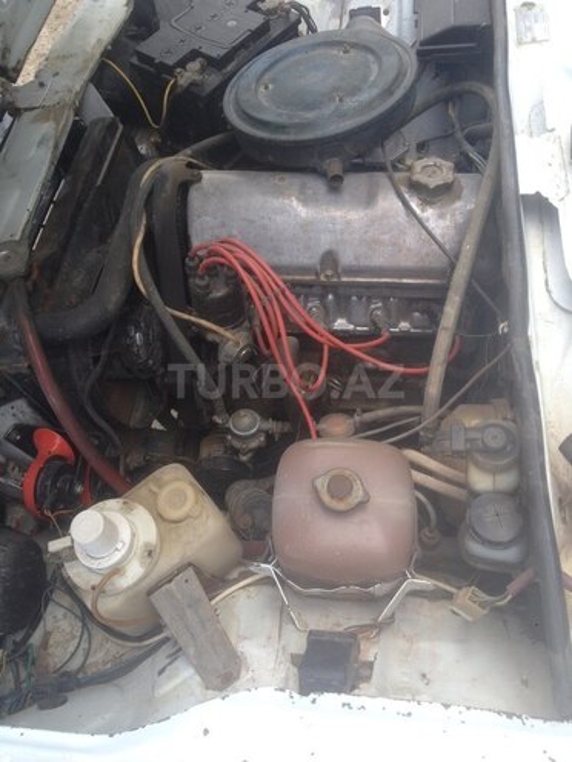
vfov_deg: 52.6
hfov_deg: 40.7
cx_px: 286
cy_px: 381
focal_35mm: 35
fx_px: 771
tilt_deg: -58.7
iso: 50
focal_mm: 4.28
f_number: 2.4
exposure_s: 1/162
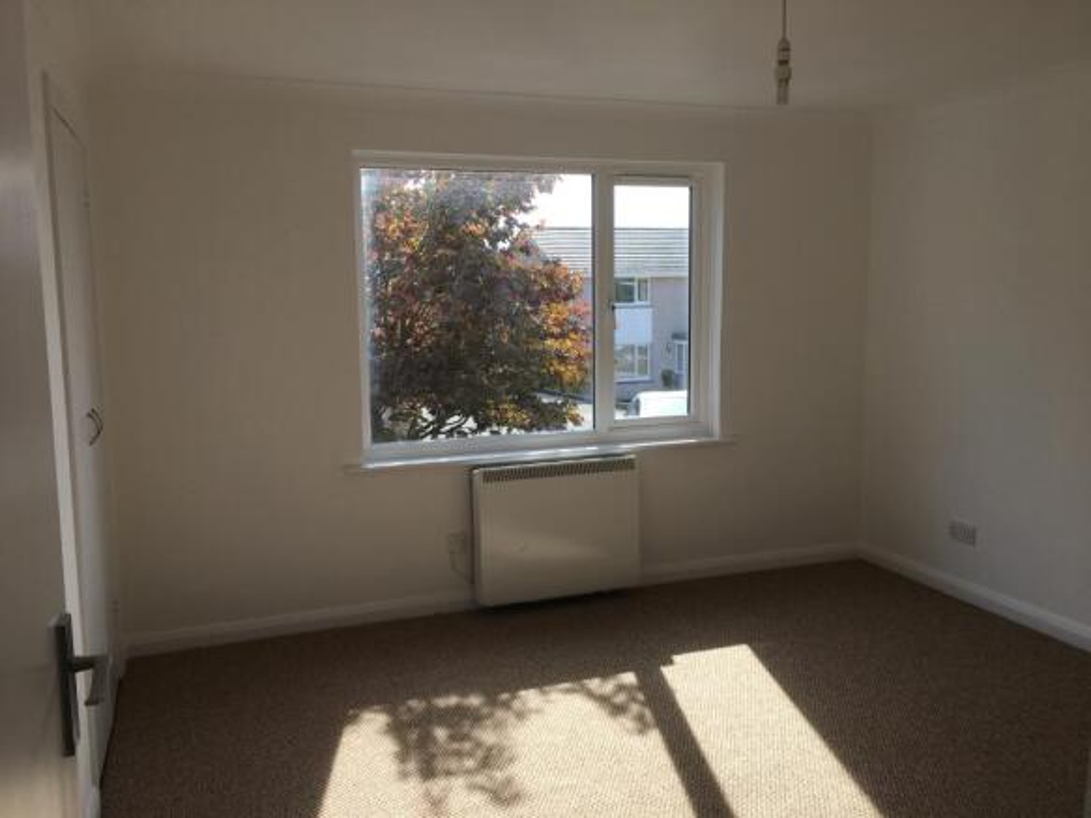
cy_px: 409
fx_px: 914
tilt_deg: -6.6
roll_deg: +0.4
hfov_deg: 61.7
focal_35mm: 29
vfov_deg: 48.2
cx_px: 546
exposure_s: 1/405
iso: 25
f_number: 2.2
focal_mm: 4.15
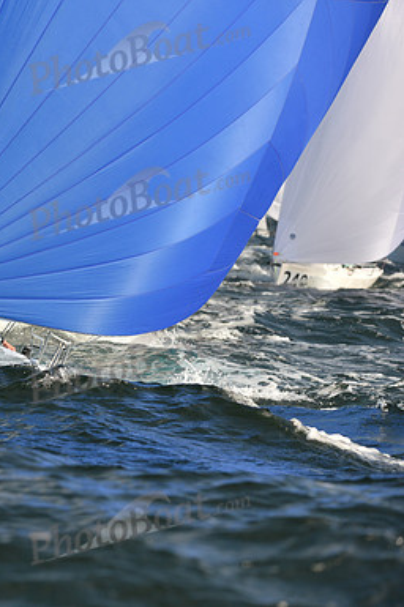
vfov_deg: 5.7
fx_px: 6104
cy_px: 304
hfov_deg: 3.8
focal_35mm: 362
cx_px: -52
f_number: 7.1
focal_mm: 240
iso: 320
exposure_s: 1/1600
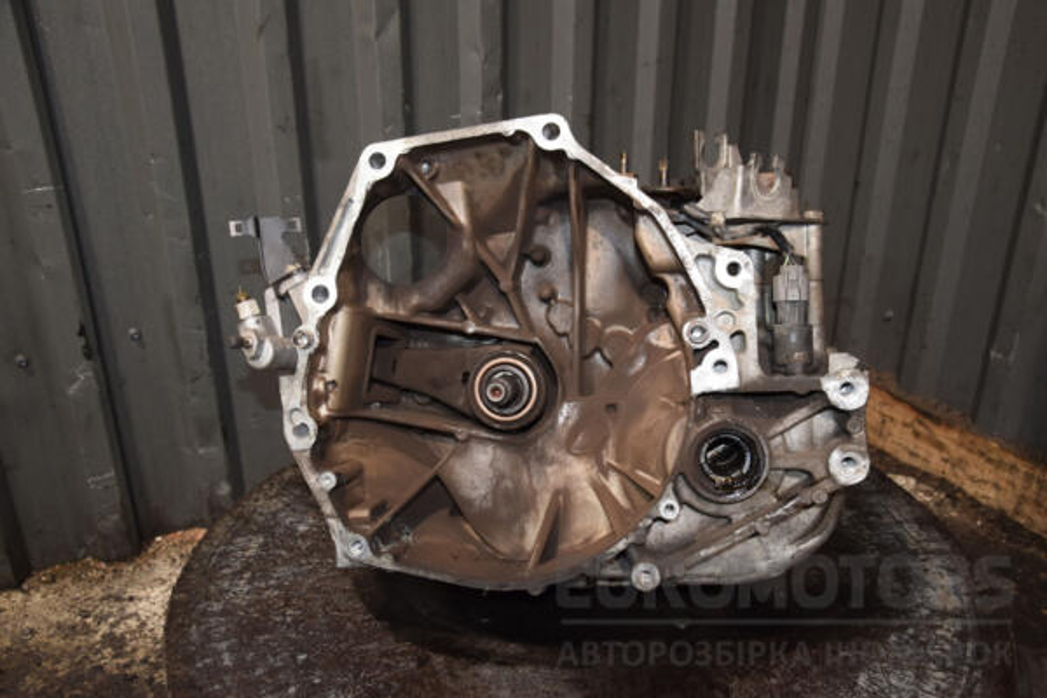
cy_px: 349
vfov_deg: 40.0
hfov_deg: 57.2
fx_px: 960
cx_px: 524
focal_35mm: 33
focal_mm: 22
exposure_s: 1/60
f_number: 5
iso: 800
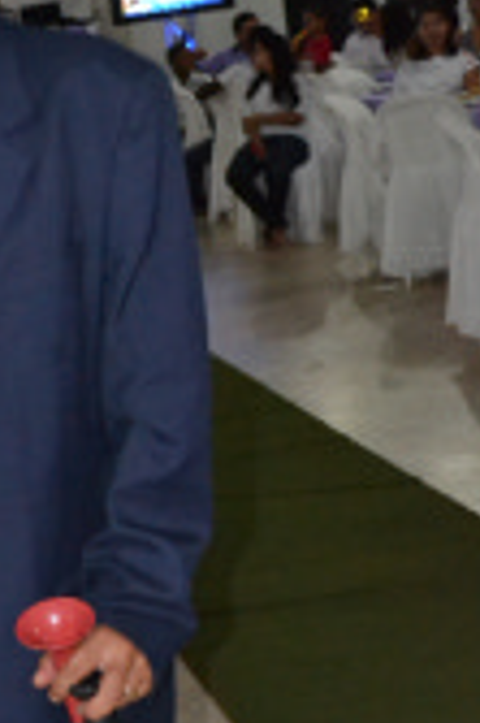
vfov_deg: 17.4
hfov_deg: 11.3
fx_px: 2345
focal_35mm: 117
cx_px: -201
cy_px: 533
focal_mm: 26
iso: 3200
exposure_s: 1/60
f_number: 4.2
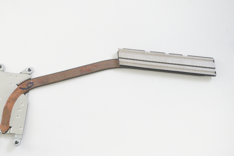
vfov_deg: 22.5
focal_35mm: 60
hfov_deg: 33.3
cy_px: 95
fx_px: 390
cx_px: 97
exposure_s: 1/250
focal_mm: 32
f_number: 5.6
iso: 6400
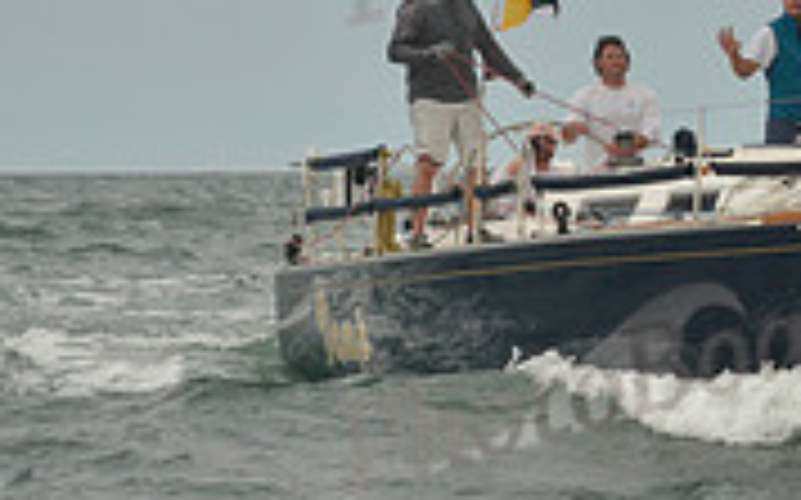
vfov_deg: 4.6
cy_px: 79
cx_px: 1210
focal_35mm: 282
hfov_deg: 7.3
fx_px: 6152
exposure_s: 1/1250
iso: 400
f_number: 4.5
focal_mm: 85
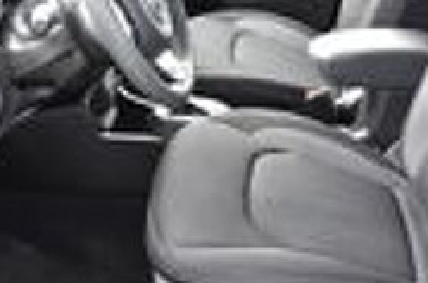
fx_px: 759
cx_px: 226
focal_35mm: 64
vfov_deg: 21.1
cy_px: 110
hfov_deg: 31.5
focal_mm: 22
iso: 1400
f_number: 3.5
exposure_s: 1/60
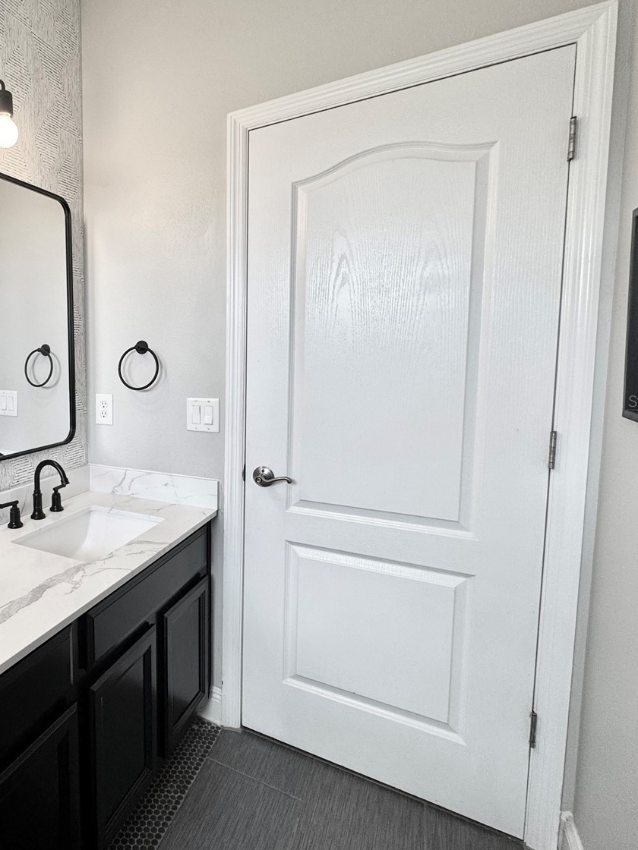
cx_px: 93
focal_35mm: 20
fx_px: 491
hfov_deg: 58.7
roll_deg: +0.7
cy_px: 401
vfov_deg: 81.7
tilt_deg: -5.2
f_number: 2.2
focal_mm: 2.22
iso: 100
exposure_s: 1/120
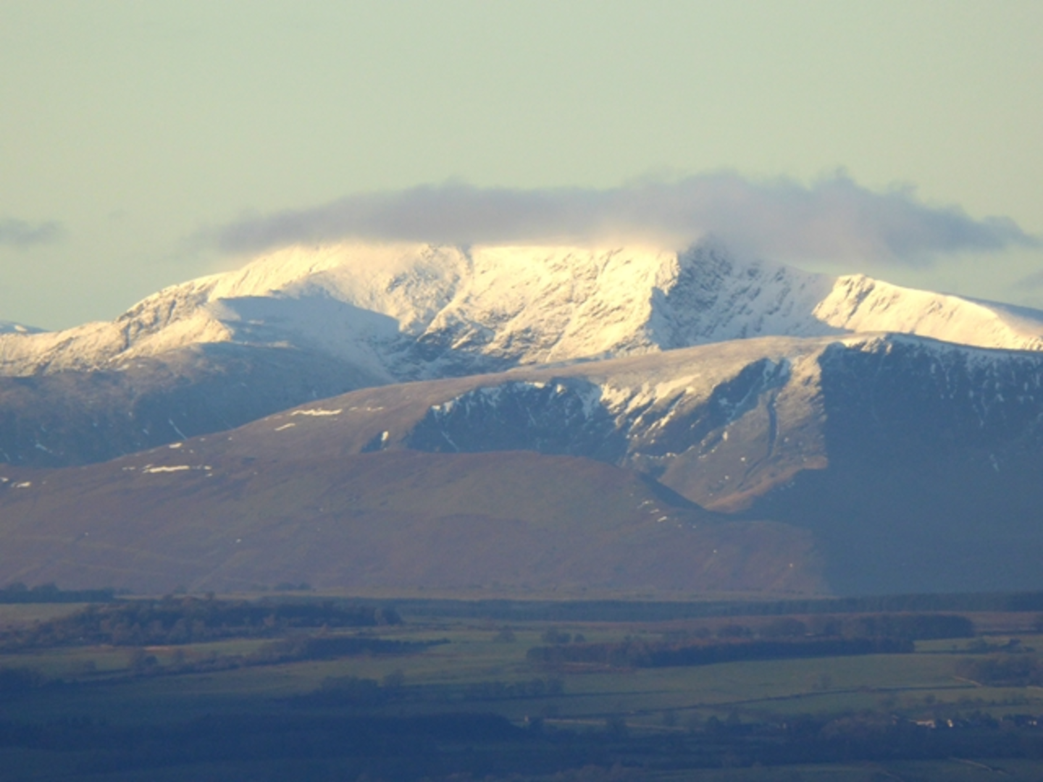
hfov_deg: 2.4
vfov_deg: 1.8
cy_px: 391
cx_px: 522
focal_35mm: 831
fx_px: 25039
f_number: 6.4
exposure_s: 1/250
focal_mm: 129
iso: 100
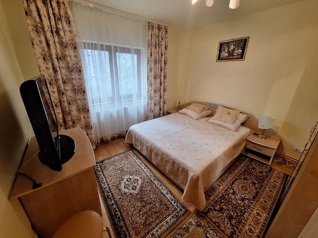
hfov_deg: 106.2
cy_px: 119
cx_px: 159
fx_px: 119
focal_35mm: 13
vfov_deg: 89.9
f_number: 2.2
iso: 160
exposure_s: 1/50
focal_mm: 1.74
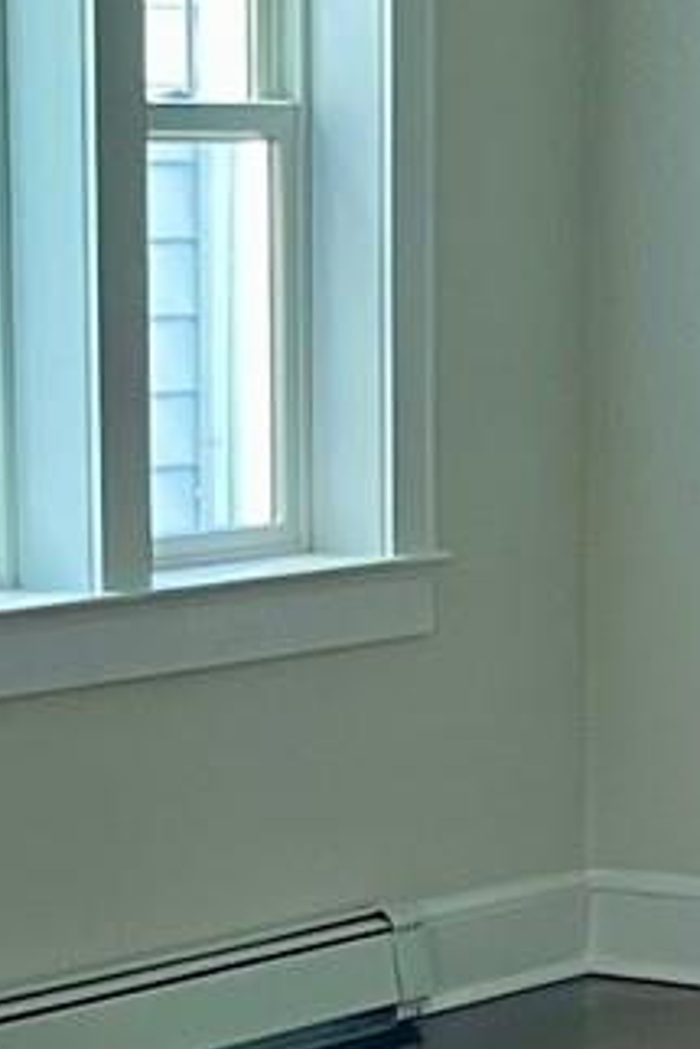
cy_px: 1235
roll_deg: -1.1
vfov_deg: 11.7
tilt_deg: -13.2
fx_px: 5011
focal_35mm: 172
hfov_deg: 7.9
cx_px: 729
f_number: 1.6
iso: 80
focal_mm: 5.1
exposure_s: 1/60
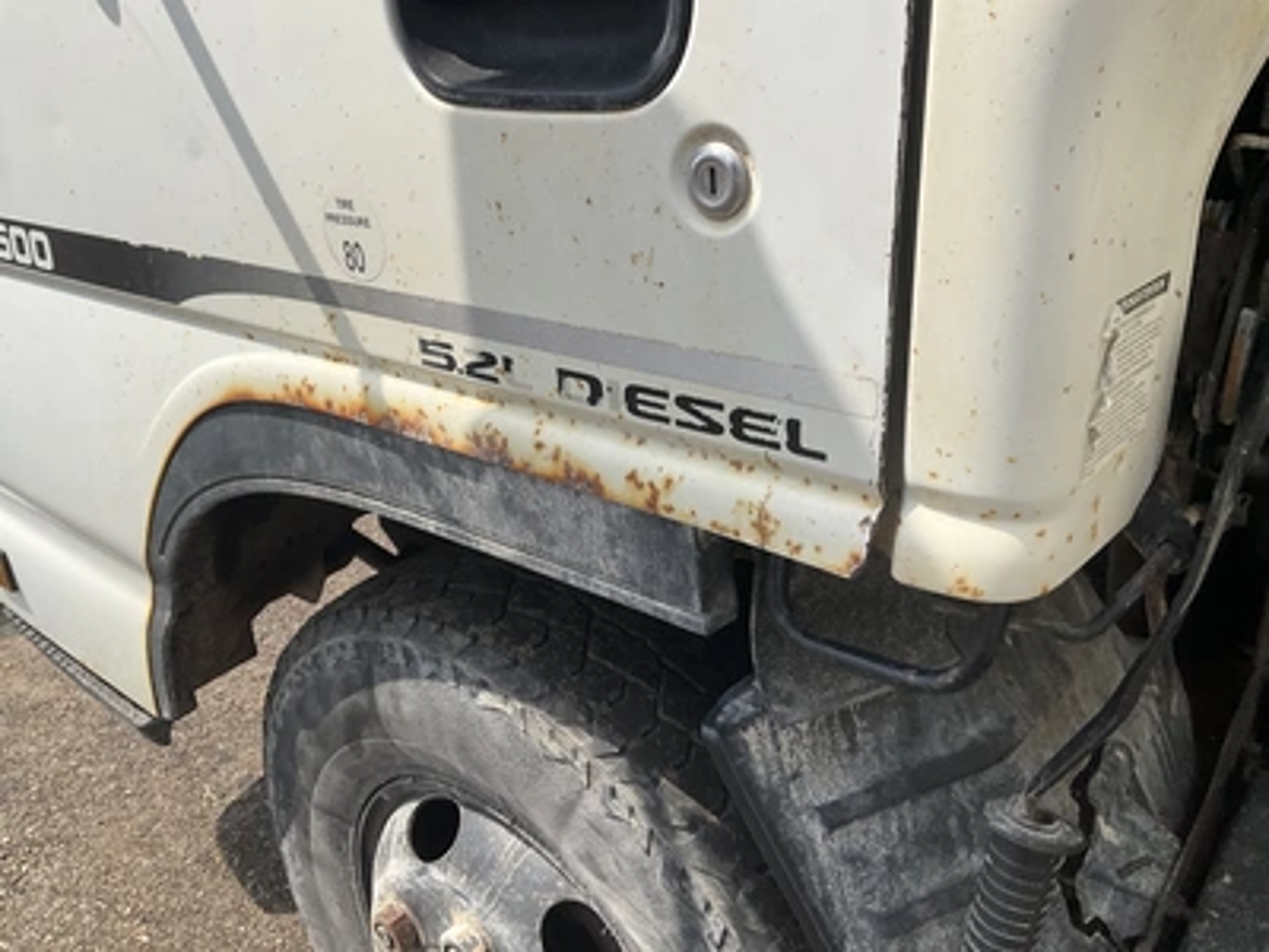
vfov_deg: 48.2
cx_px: 634
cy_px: 476
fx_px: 1063
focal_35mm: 29
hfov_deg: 61.7
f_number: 1.8
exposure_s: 1/1912
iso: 25
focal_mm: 3
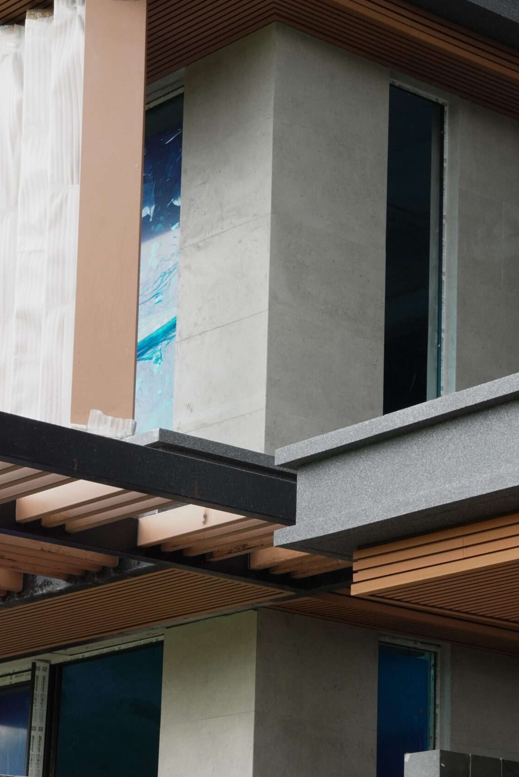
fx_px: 2356
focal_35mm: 109
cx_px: 332
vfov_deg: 18.7
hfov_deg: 12.6
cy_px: 498
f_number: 11
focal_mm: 48
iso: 640
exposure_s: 1/80
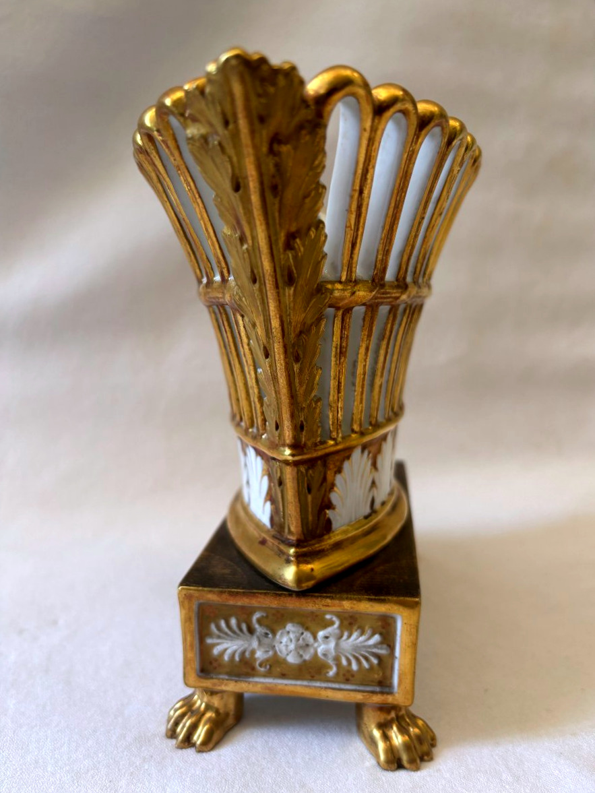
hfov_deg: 53.1
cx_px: 298
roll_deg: -0.3
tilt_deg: -9.6
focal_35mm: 26
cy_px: 396
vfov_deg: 67.3
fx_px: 596
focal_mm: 5.96
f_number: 1.6
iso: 125
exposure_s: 1/121
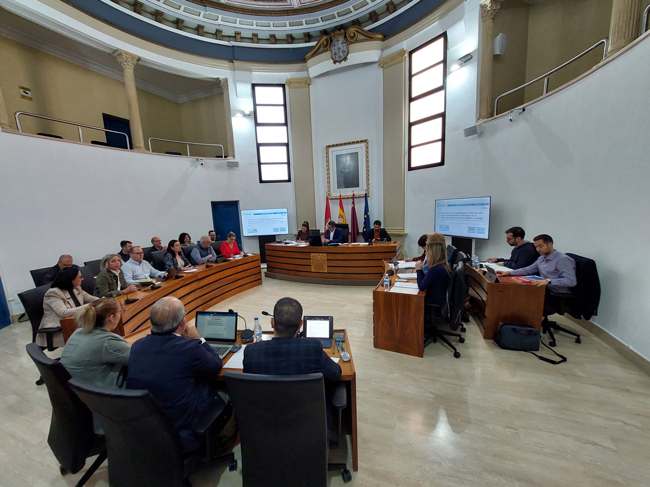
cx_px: 325
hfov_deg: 106.2
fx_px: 244
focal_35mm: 13
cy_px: 244
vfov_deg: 89.9
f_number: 2.2
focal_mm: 1.74
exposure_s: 1/50
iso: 100
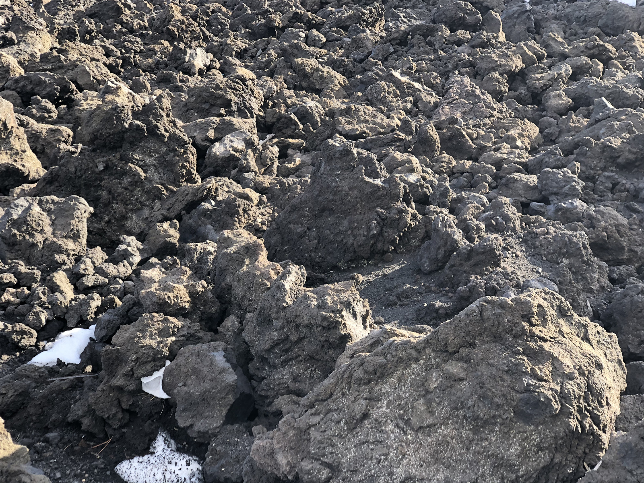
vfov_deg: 28.0
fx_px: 967
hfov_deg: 36.8
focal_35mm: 52
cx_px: 322
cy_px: 242
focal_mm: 6
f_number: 2.4
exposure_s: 1/120
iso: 25
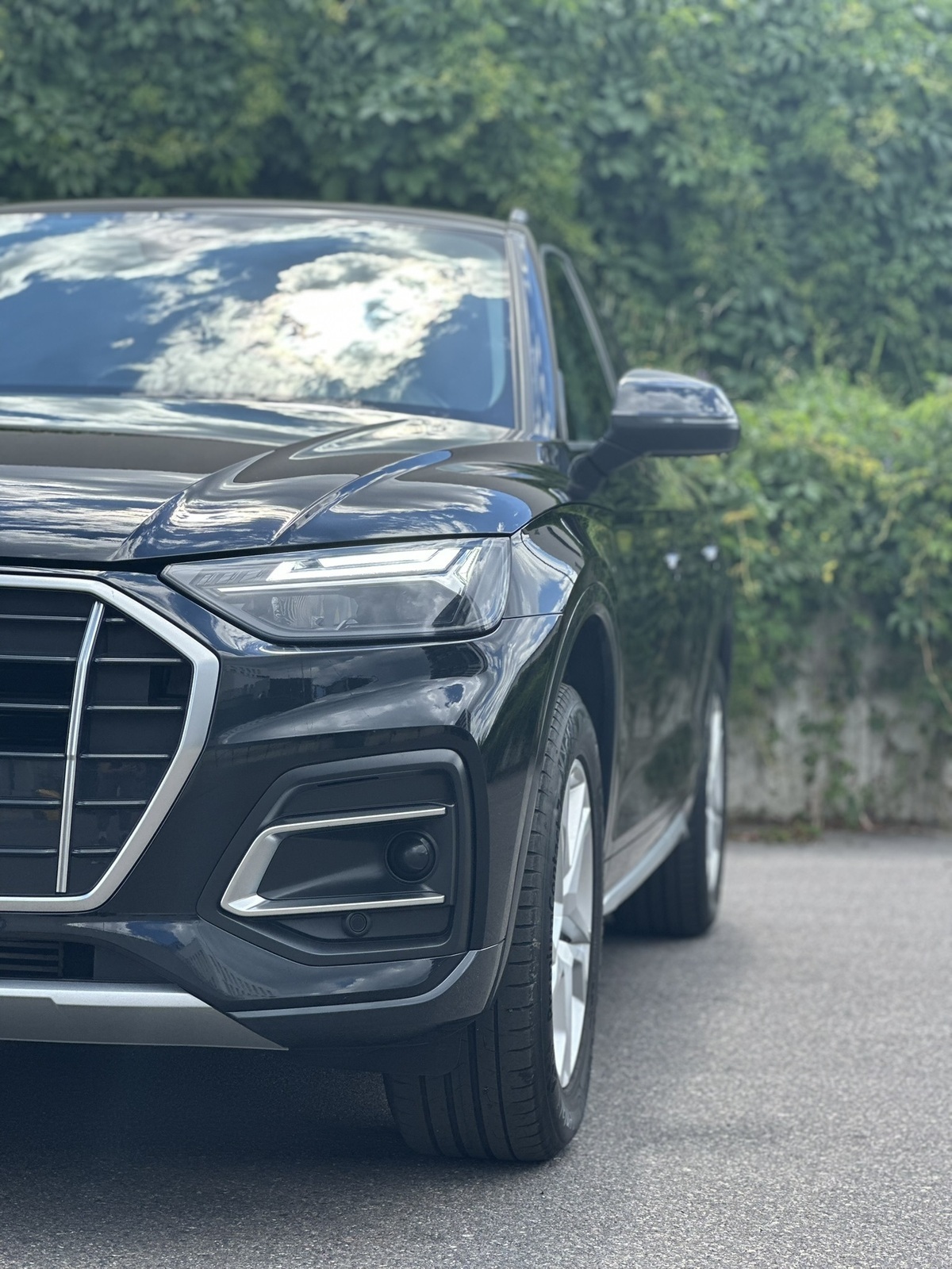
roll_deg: +0.4
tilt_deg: +0.5
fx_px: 2824
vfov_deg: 25.3
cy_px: 634
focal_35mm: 77
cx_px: 476
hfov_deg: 19.1
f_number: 2.8
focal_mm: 9
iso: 25
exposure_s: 1/296
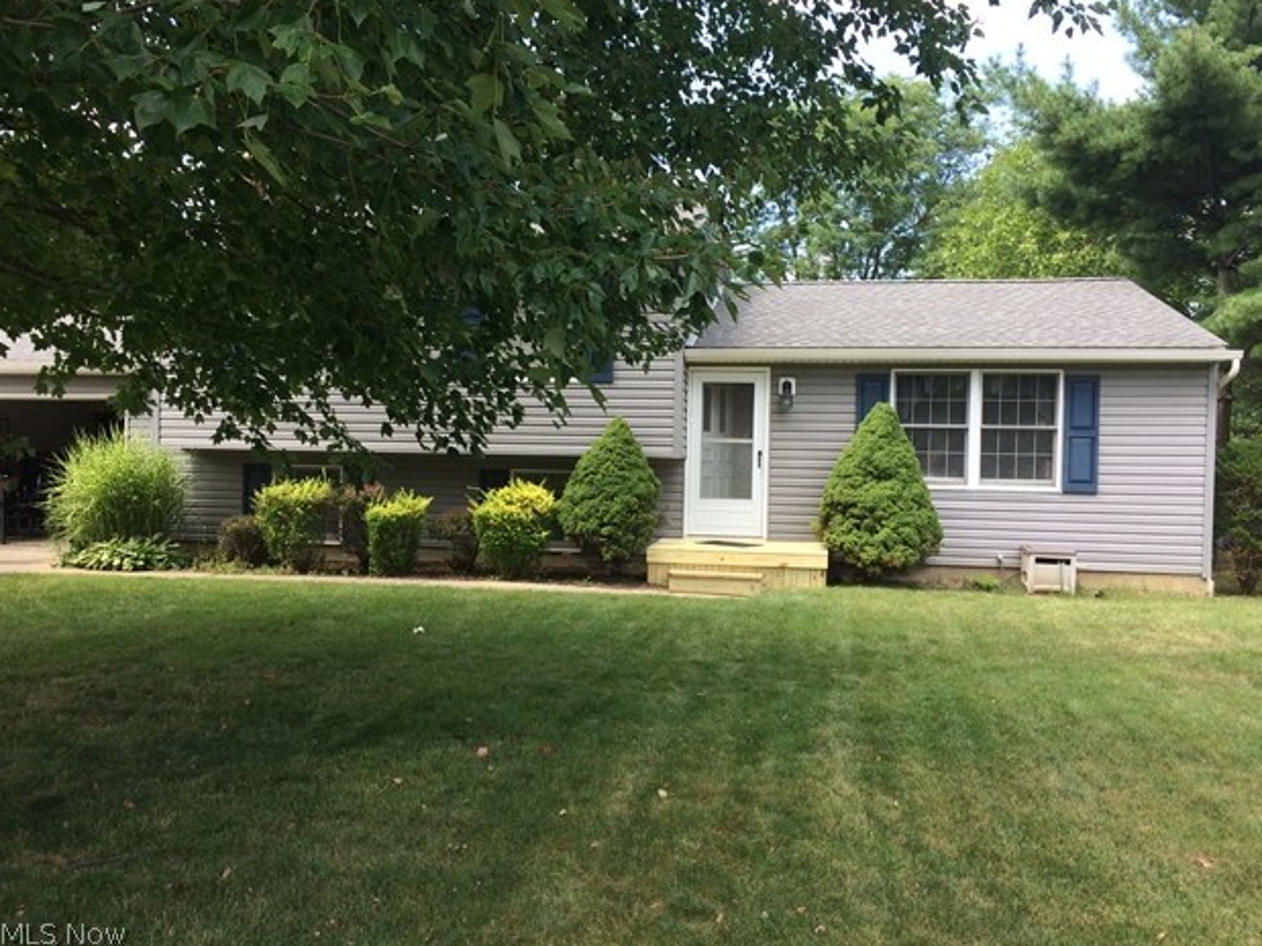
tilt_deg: -1.4
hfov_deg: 60.0
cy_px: 467
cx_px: 646
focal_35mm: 30
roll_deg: -0.2
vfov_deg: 46.8
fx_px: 1094
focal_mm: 4.15
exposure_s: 1/373
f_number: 2.2
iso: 32
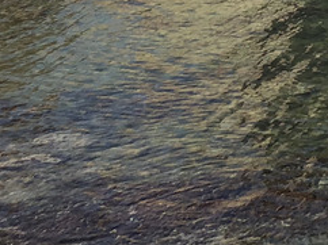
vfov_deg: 9.5
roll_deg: -0.1
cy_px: -347
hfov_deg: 11.7
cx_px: 781
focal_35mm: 139
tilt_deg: +0.7
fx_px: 1316
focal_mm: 4
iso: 20
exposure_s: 1/1779
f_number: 1.8
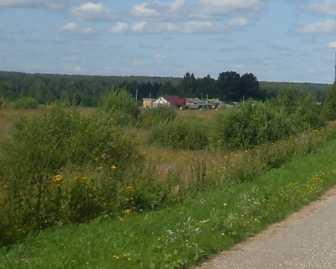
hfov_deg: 13.4
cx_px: 503
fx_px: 1352
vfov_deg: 10.7
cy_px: -190
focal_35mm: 136
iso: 80
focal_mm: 6.3
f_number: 8.4
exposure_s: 1/350
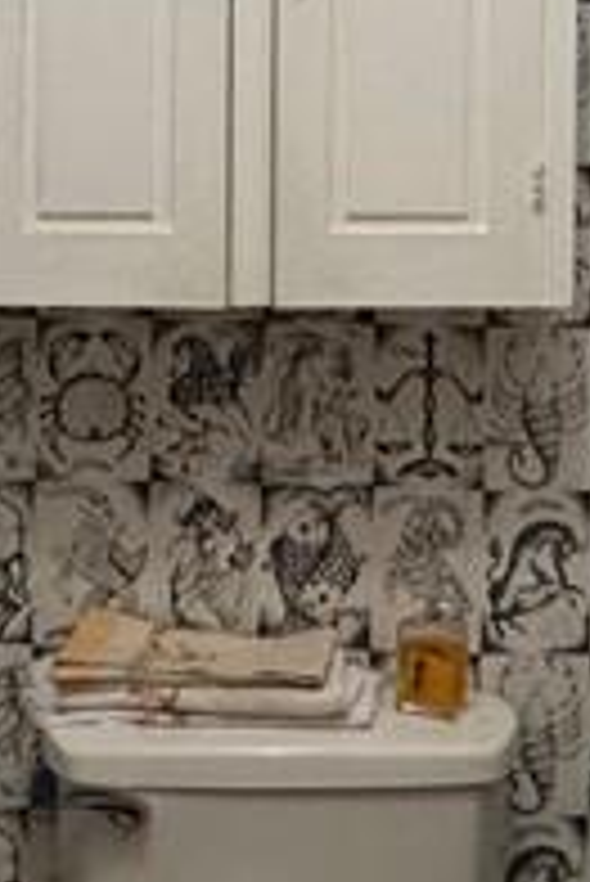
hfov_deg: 18.0
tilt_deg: -0.6
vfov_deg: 26.1
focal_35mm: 76
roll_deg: -0.8
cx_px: 324
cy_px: 162
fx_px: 1865
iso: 400
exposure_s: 1/60
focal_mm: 2.22
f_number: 2.2
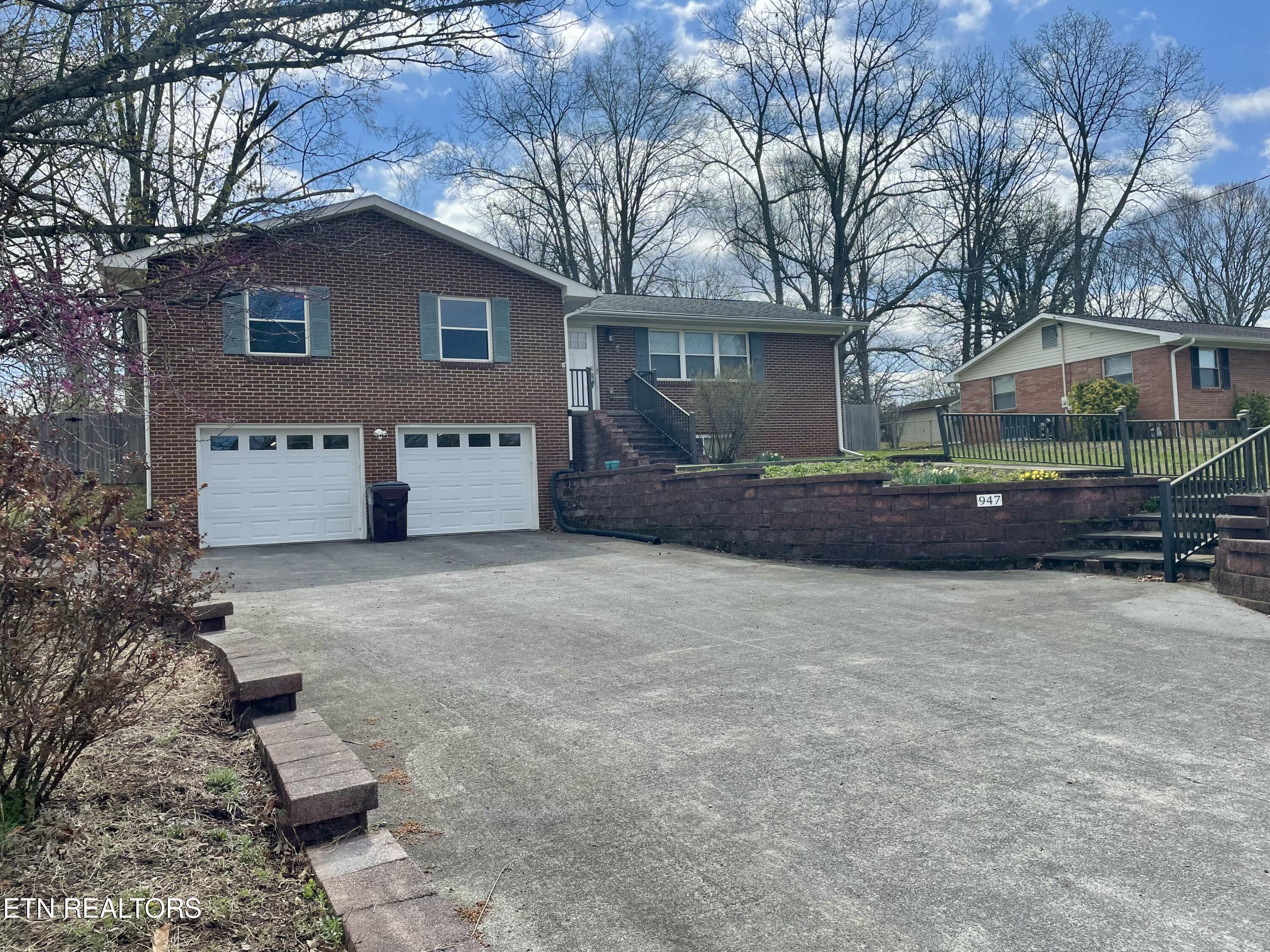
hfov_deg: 67.3
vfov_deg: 53.1
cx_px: 635
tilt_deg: +2.4
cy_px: 476
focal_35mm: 26
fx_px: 954
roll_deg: +3.0
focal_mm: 4.2
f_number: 1.6
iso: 32
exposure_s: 1/4132
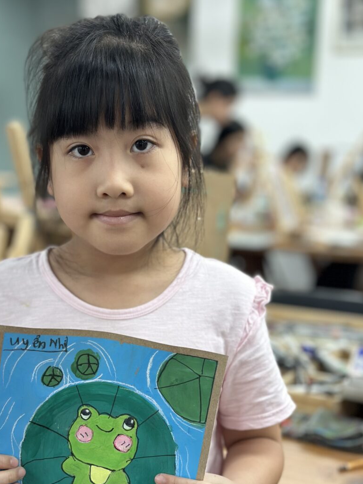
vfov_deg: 31.1
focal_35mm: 62
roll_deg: -1.9
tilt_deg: -11.4
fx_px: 867
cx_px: 135
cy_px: 297
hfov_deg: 23.6
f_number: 1.78
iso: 125
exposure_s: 1/100
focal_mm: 6.86
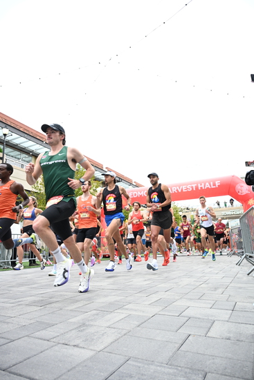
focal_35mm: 24
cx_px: 127
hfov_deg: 53.2
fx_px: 254
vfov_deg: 73.7
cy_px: 190
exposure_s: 1/640
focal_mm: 24
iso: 2000
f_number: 4
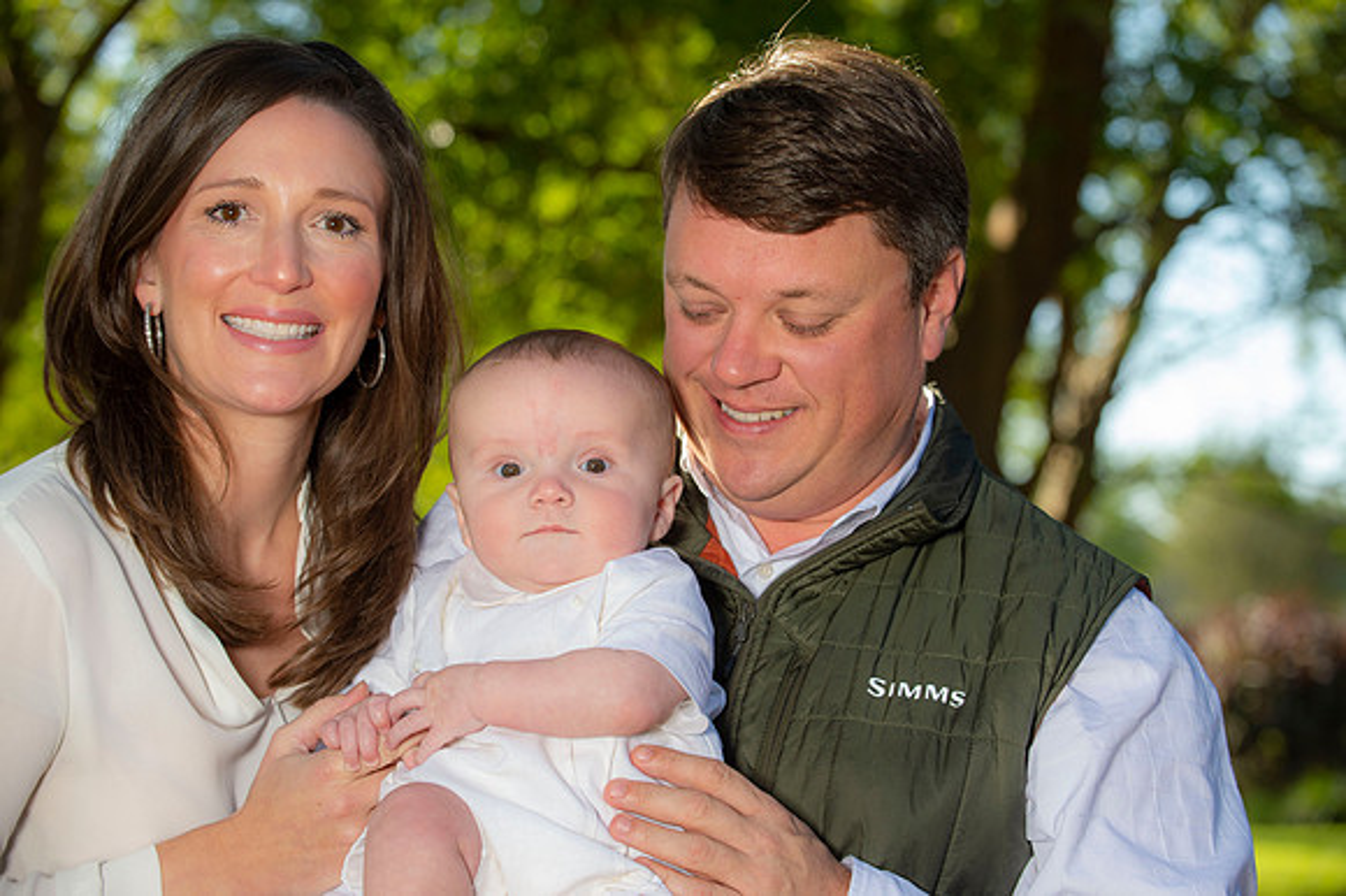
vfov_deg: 15.2
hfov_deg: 22.6
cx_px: 673
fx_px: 3363
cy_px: 448
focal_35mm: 90
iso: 200
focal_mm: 90
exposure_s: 1/250
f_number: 8
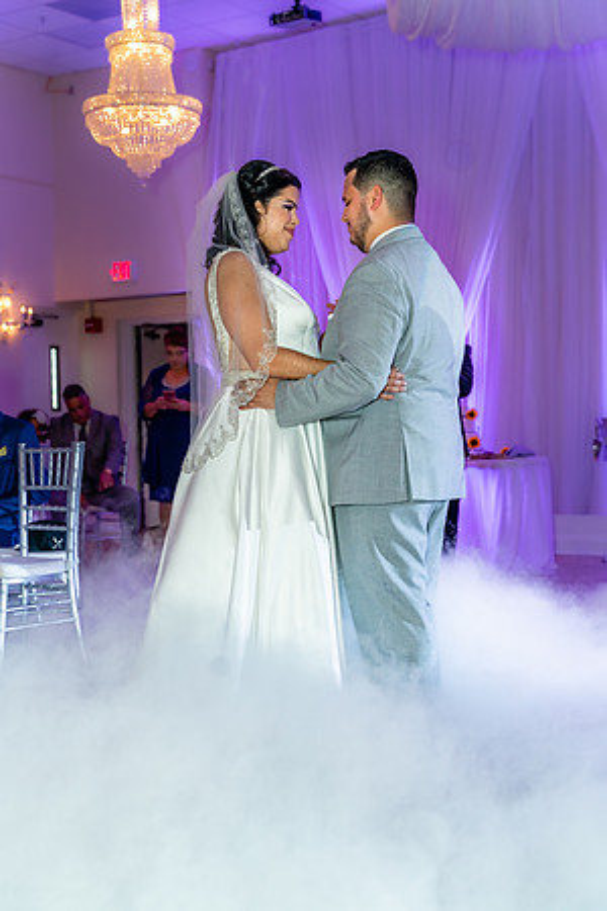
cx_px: 304
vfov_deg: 36.2
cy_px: 456
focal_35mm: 55
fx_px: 1391
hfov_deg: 24.6
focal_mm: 55
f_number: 4
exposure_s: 1/125
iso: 800
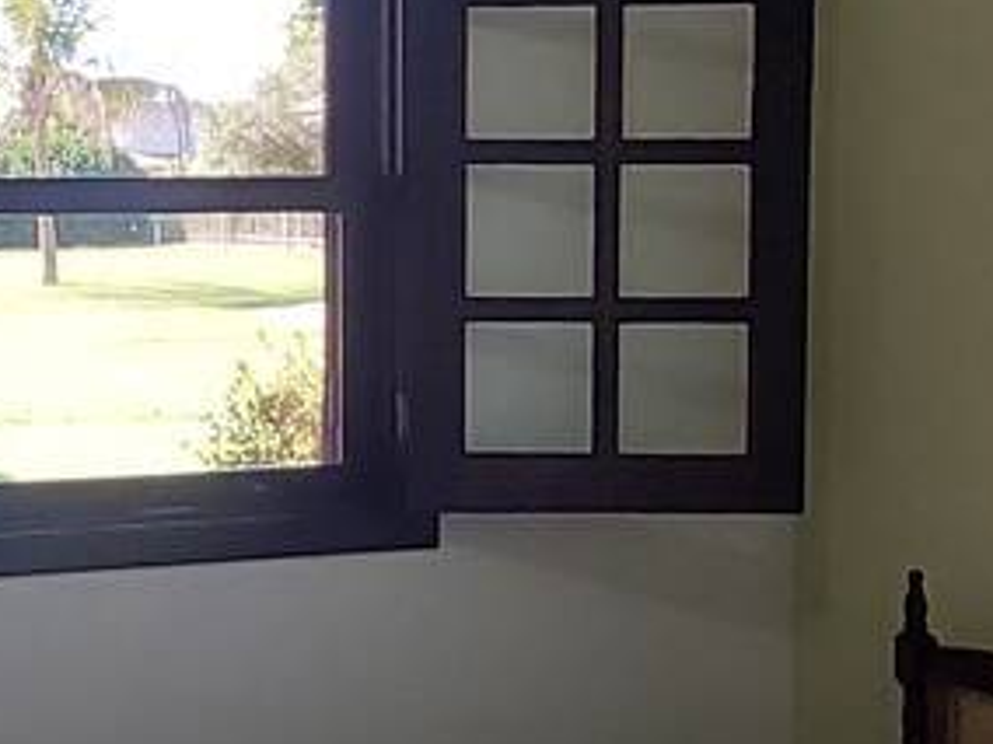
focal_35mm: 66
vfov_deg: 22.3
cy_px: 356
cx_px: 143
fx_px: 1893
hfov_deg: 28.5
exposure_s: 1/50
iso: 80
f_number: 2.2
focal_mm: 1.74
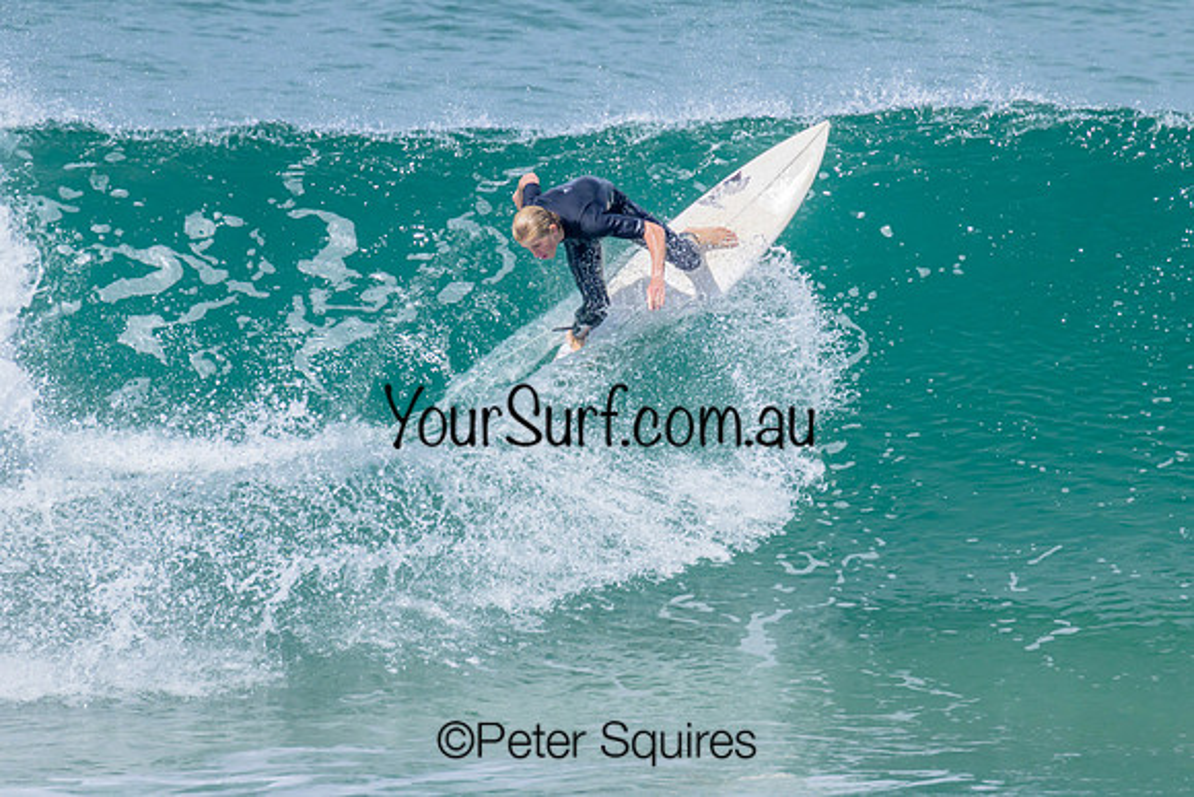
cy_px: 300
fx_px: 36308
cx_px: 681
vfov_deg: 1.3
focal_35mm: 1095
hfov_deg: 1.9
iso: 640
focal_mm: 800
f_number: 11
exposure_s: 1/2000
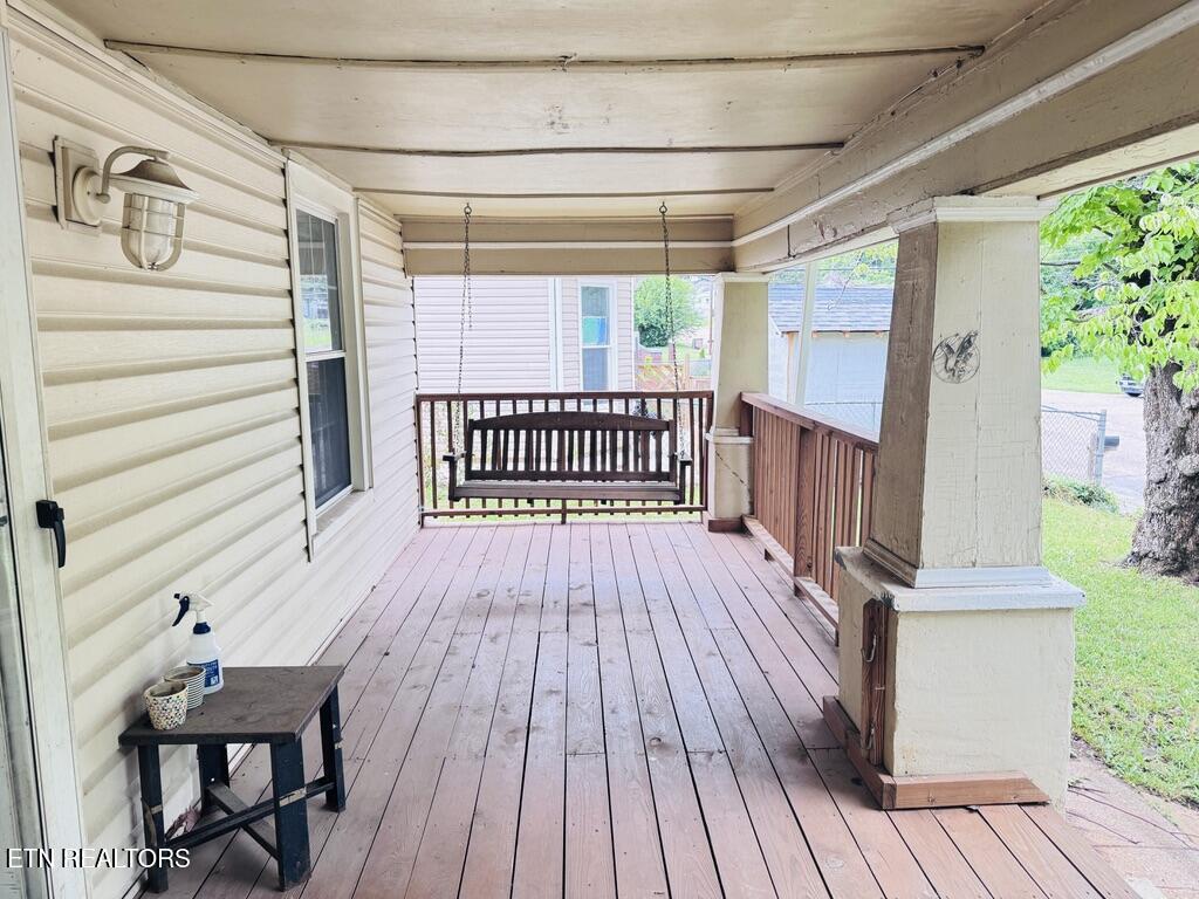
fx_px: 831
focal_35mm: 24
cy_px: 450
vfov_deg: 56.8
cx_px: 600
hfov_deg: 71.6
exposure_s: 1/121
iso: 125
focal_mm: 6.76
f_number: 1.78
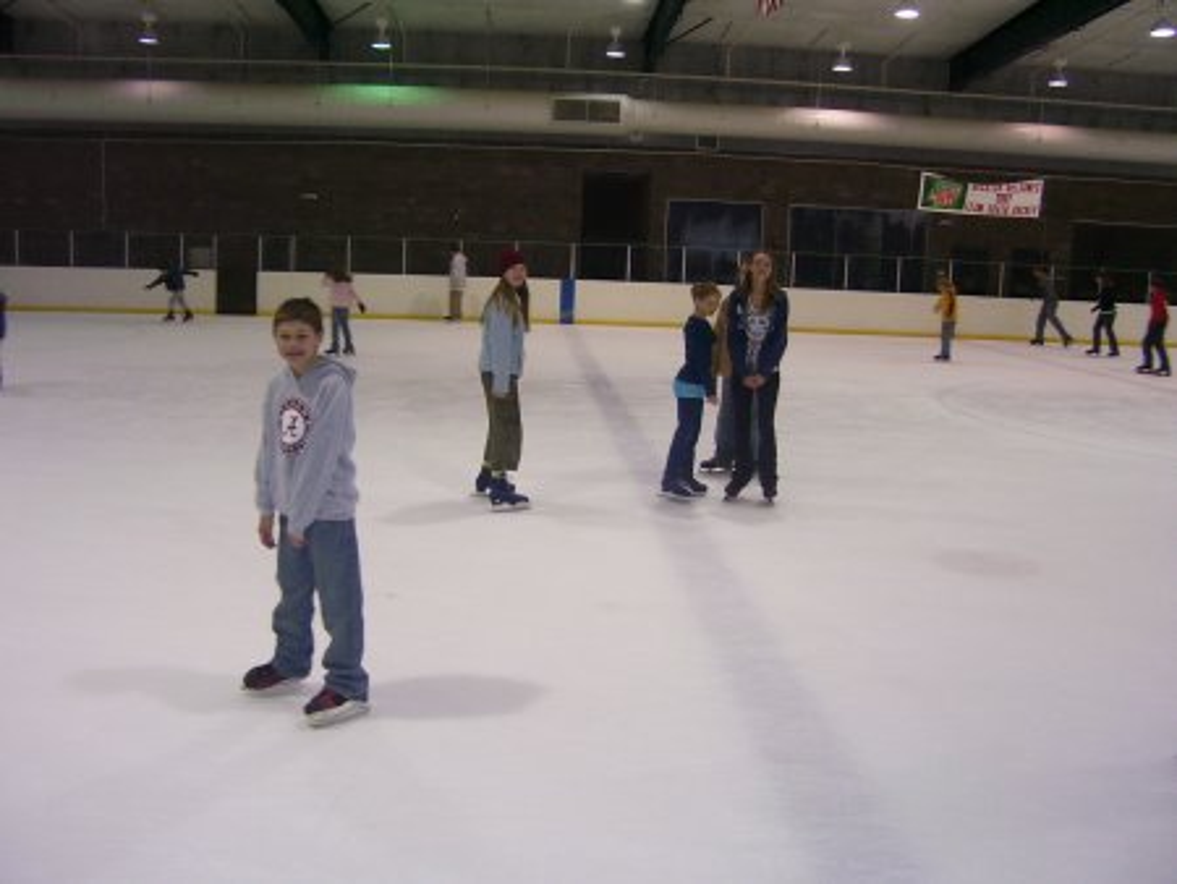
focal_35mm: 34
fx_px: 1157
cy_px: 442
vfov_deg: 41.8
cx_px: 588
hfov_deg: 53.9
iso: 125
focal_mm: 5.6
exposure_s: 1/60
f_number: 2.7
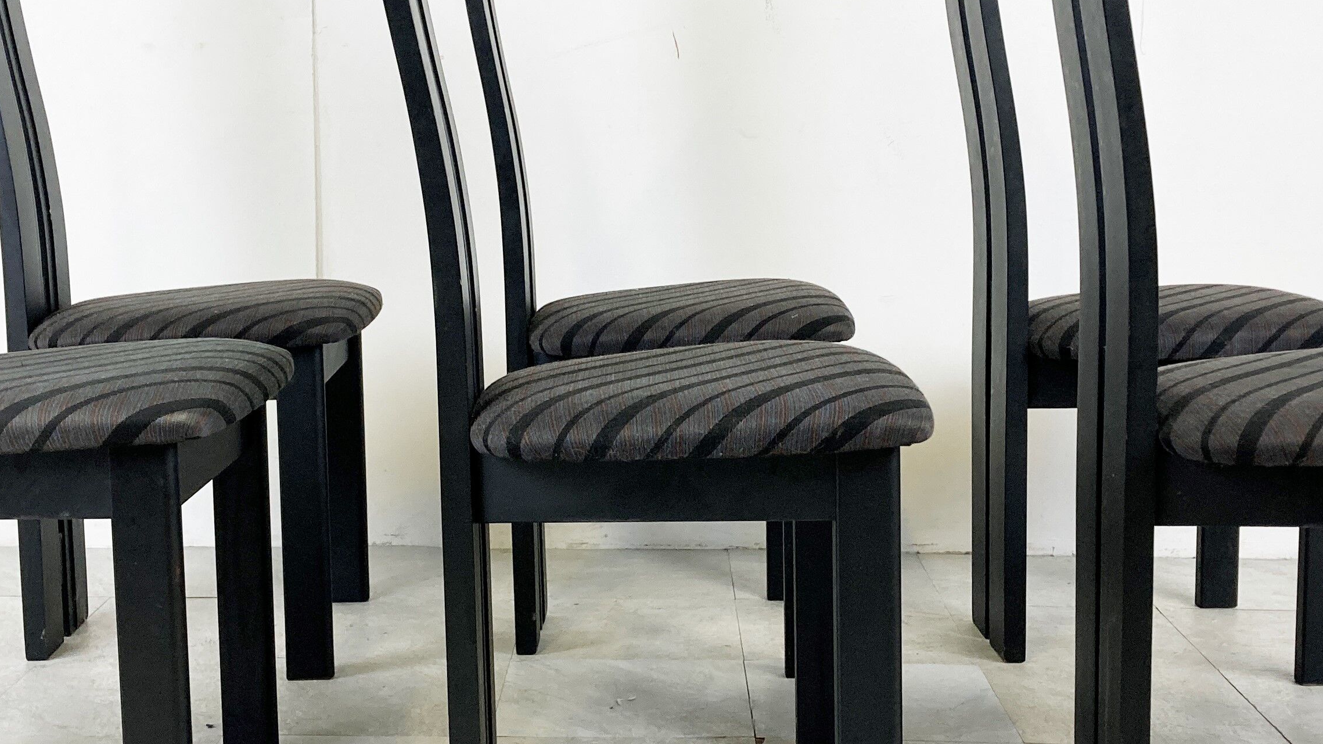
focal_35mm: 54
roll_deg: -0.3
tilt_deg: -6.9
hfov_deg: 38.5
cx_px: 647
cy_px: 332
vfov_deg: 22.2
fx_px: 1894
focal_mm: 3.99
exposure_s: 1/100
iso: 50
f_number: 1.8
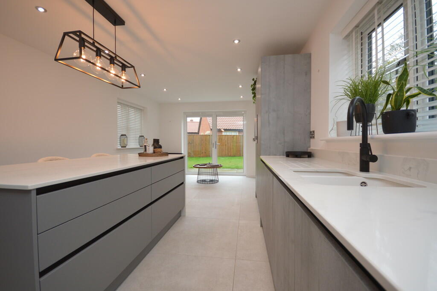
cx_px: 218
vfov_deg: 77.2
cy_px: 146
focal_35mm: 15
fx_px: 182
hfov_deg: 100.4
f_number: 4
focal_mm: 10
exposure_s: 1/125
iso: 400
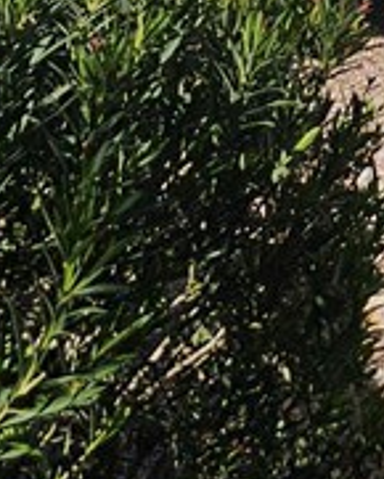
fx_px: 1803
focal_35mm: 127
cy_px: -593
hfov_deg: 11.3
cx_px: 683
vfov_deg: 12.5
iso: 10
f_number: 1.7
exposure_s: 1/1418
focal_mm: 6.3
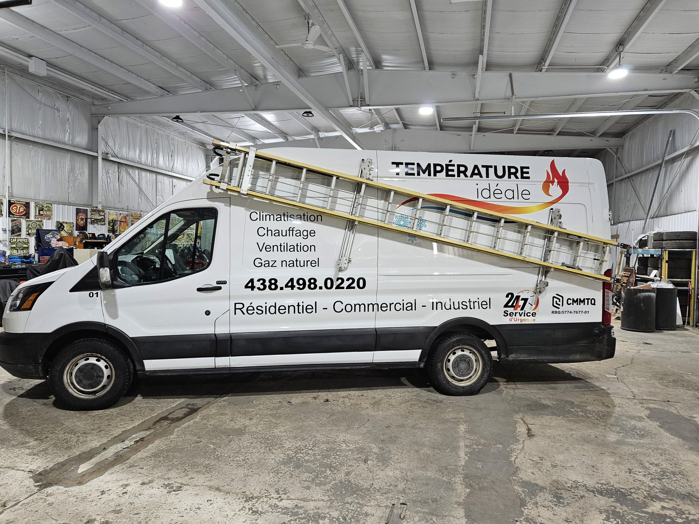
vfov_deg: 56.8
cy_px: 272
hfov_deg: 71.6
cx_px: 356
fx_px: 485
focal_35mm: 24
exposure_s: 1/120
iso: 200
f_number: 1.8
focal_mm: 5.4
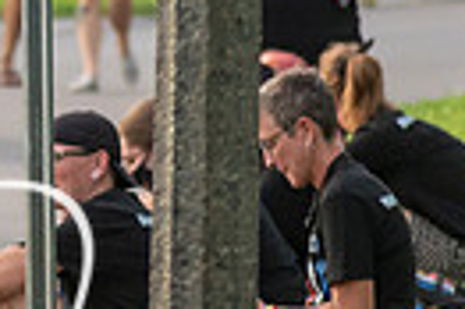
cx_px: -412
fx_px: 19557
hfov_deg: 1.4
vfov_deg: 0.9
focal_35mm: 1516
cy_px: 44
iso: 1100
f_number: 5.6
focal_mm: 220
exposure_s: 1/500
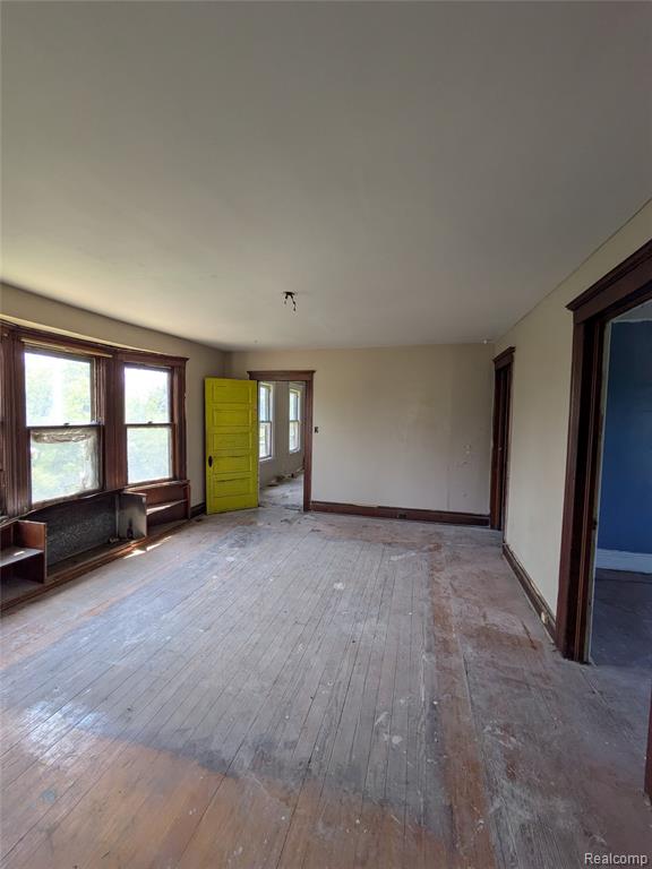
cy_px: 434
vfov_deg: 102.1
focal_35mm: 14
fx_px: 352
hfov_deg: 85.7
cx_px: 326
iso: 57
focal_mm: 1.83
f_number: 2.2
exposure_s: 1/160
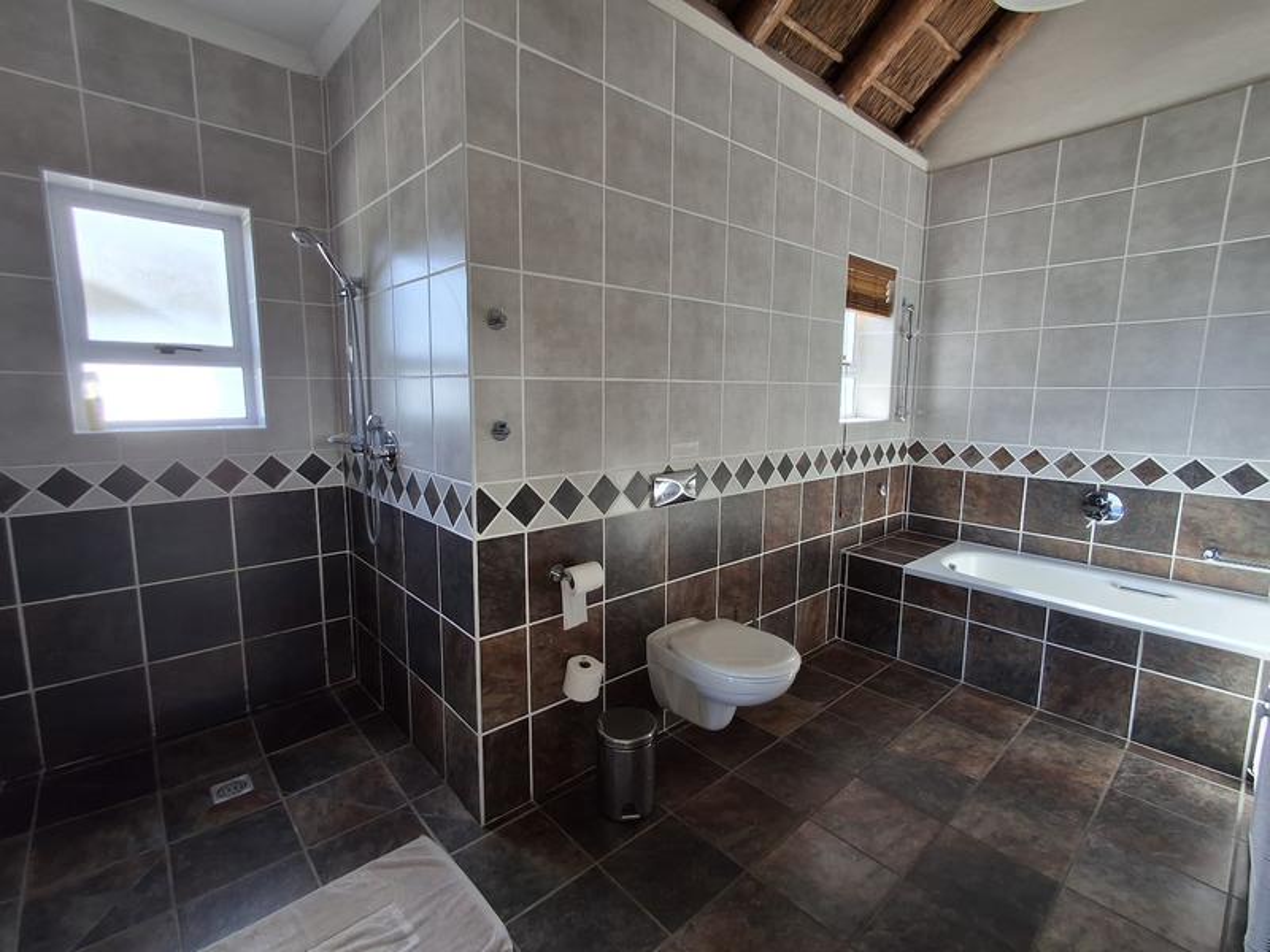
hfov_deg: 94.5
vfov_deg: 78.1
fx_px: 587
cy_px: 476
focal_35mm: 16
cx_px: 635
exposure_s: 1/100
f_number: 2.2
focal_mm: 1.64
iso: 40
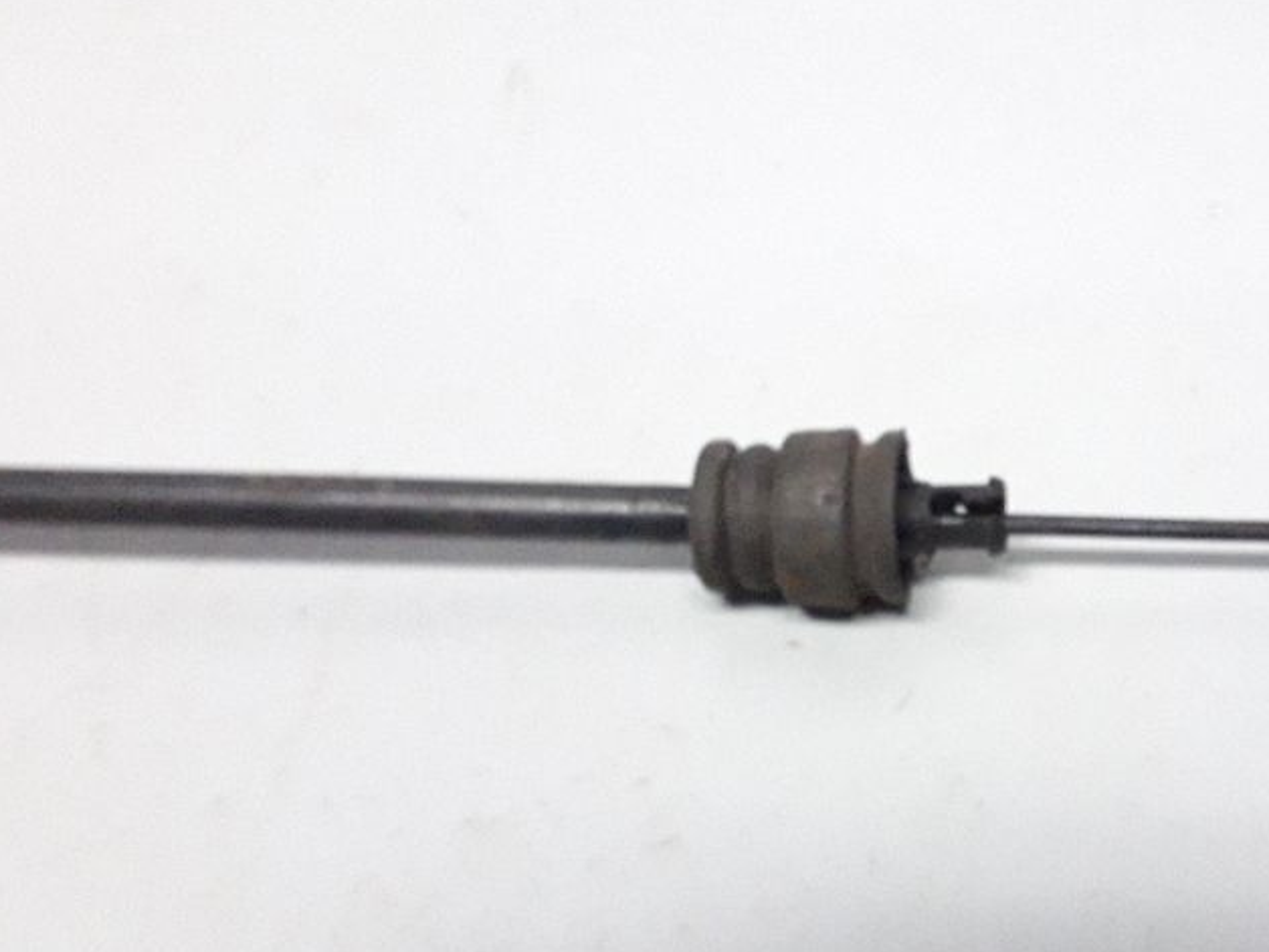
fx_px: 1613
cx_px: 883
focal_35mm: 44
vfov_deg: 32.9
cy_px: 521
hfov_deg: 42.2
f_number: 1.9
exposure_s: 1/50
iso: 640
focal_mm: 3.6
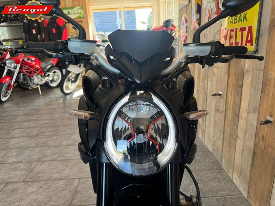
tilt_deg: -16.8
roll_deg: +4.2
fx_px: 191
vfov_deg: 56.8
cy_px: 103
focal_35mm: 24
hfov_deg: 71.6
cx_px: 138
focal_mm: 6.76
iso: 160
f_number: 1.78
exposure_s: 1/100
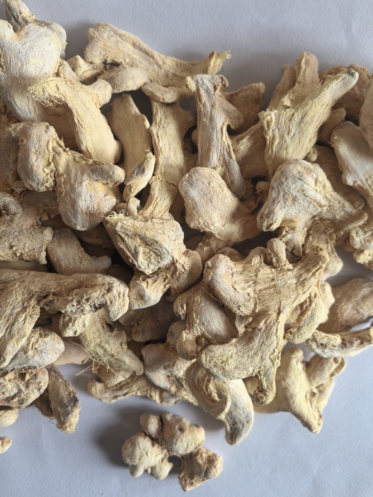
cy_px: 248
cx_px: 186
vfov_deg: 65.3
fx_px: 388
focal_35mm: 27
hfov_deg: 51.3
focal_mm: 5.75
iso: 50
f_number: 2
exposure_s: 1/153
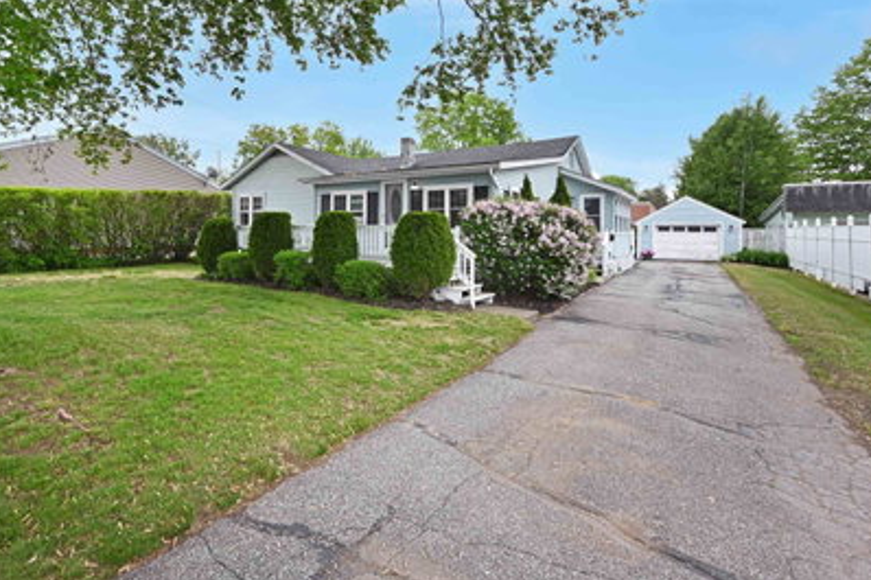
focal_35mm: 18
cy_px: 213
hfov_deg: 89.5
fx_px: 435
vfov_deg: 66.2
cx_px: 379
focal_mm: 14
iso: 400
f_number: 14
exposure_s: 1/30
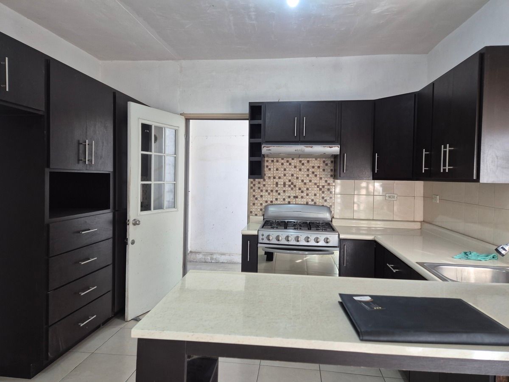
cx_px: 254
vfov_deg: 58.9
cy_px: 191
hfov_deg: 73.9
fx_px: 338
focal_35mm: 23
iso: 200
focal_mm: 5.4
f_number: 1.8
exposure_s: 1/120
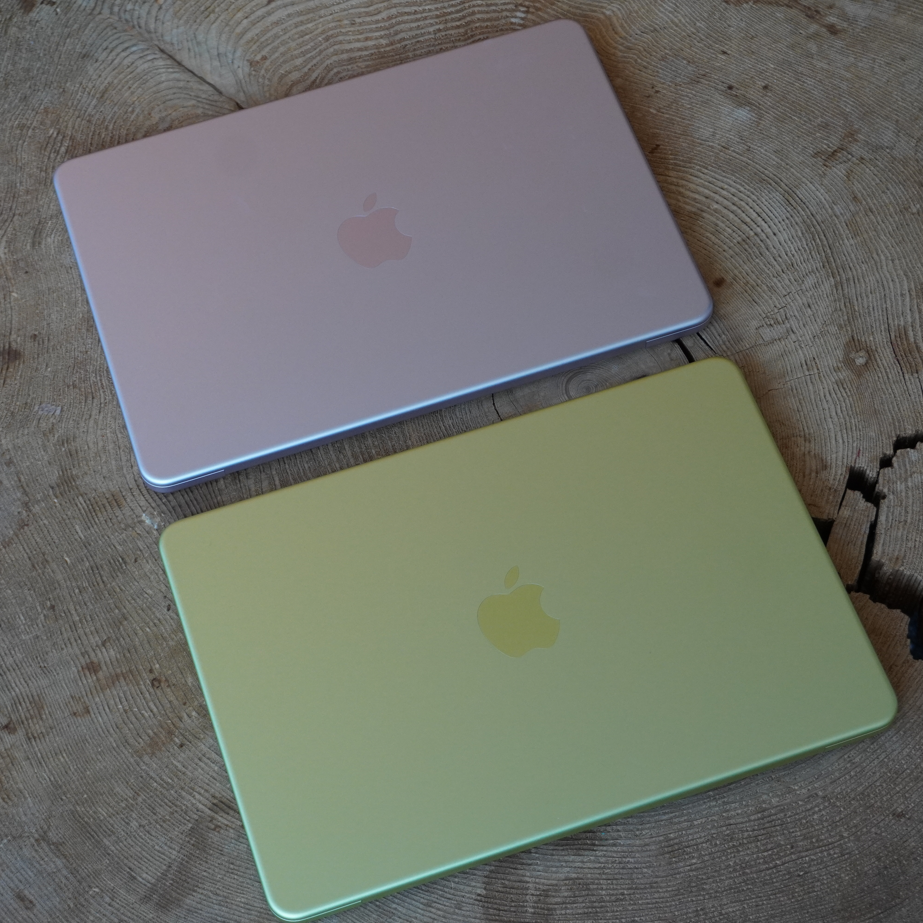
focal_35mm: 69
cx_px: 388
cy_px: 462
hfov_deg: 25.0
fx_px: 2082
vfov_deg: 25.0
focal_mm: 36
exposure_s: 1/160
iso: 1000
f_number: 5.6
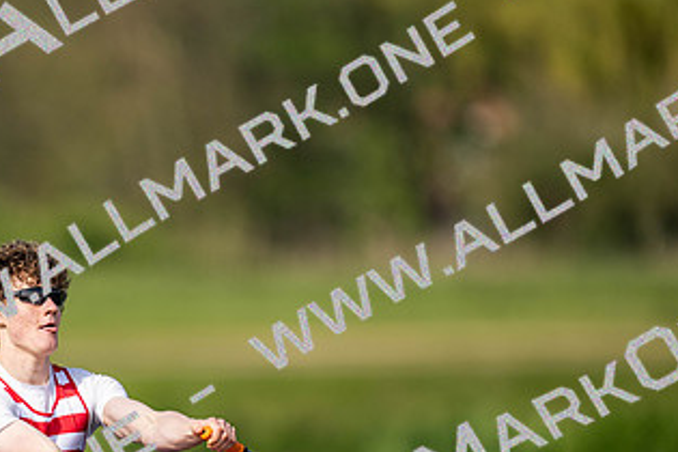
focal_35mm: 1104
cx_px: 93
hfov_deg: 1.9
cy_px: 406
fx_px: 20790
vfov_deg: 1.2
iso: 250
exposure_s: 1/2500
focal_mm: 600
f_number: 4
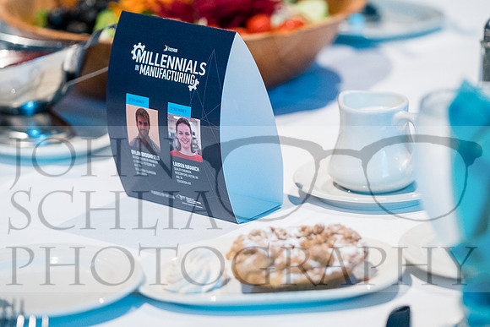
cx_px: 245
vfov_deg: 6.9
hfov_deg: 10.3
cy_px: 164
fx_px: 2709
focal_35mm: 199
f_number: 2.8
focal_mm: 133
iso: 3200
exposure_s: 1/60
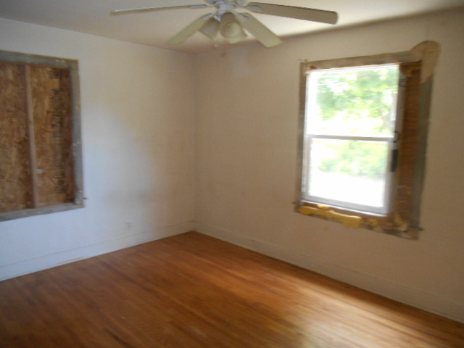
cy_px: 174
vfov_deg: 53.1
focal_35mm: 26
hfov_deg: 67.3
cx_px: 232
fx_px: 349
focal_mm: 4.7
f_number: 3.4
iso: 320
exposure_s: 1/25
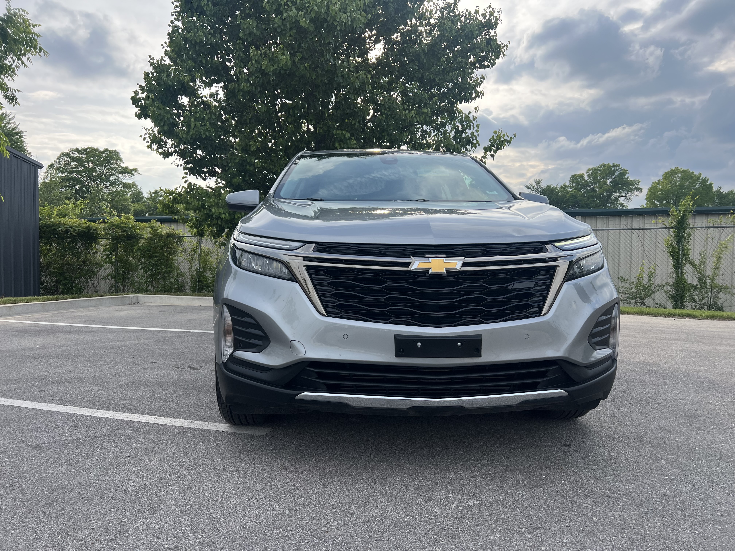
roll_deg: -0.5
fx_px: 552
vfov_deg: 53.1
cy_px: 276
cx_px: 368
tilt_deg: -2.2
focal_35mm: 26
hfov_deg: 67.3
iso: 50
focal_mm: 5.7
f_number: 1.5
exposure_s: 1/1838
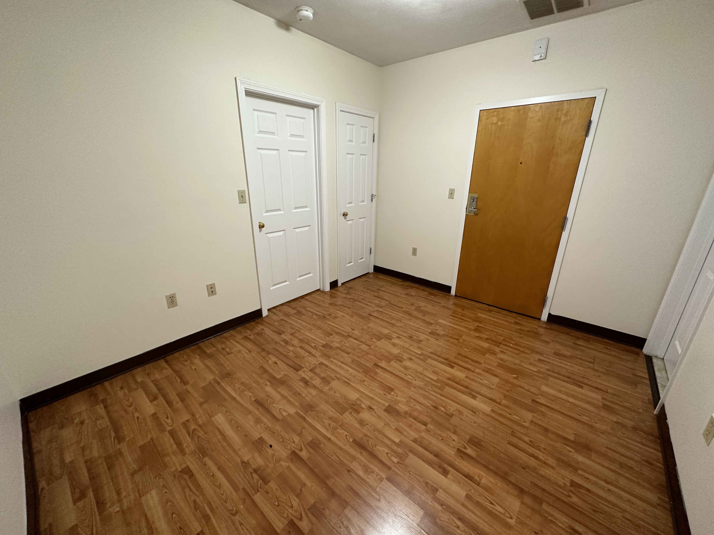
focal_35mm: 14
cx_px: 357
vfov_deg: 85.7
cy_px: 268
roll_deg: -0.7
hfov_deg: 102.1
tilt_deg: -18.6
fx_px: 289
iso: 250
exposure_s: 1/60
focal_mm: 2.22
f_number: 2.2
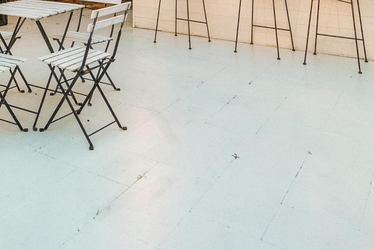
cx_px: 63
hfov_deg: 42.1
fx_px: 457
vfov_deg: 26.8
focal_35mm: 44
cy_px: -56
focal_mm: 16
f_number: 4
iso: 6400
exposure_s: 1/100
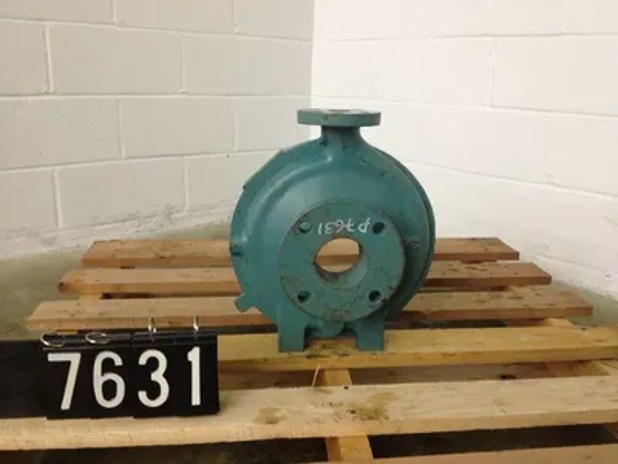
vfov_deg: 40.7
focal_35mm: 35
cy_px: 232
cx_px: 309
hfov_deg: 52.6
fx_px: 625
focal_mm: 4.28
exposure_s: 1/20
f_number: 2.4
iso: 125
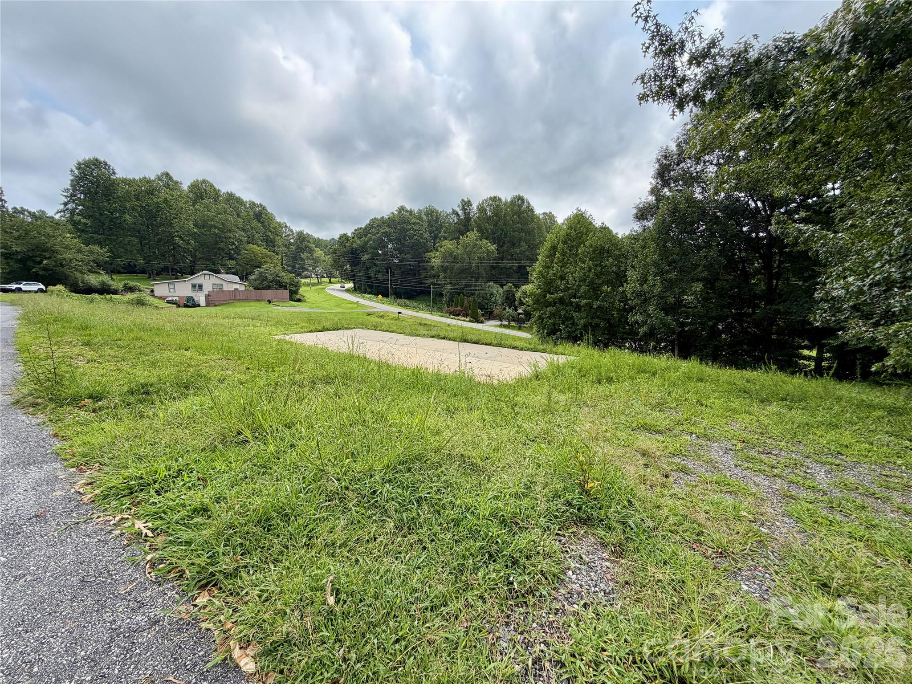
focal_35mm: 14
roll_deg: -0.4
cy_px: 342
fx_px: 369
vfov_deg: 85.7
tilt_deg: -8.7
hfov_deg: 102.1
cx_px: 456
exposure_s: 1/970
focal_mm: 2.22
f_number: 2.2
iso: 25
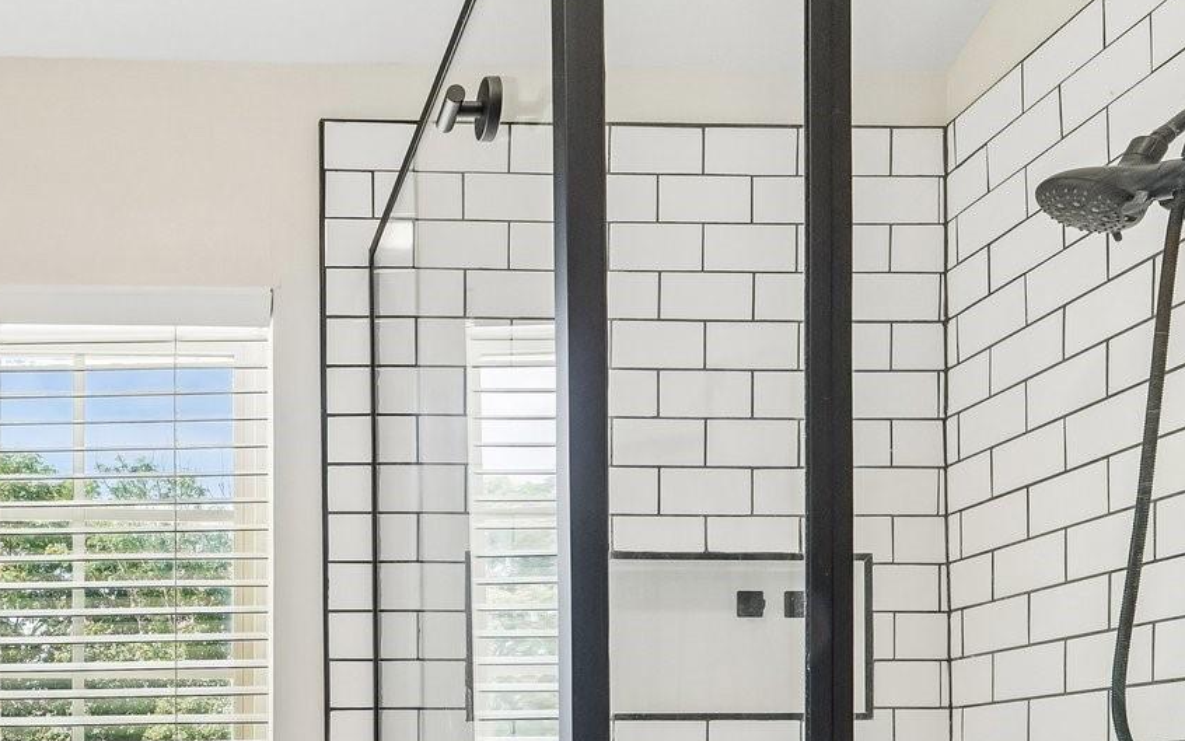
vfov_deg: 30.8
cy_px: 815
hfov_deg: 48.7
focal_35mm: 37
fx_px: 1195
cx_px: 182
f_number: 8
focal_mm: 10
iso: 200
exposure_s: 1/30
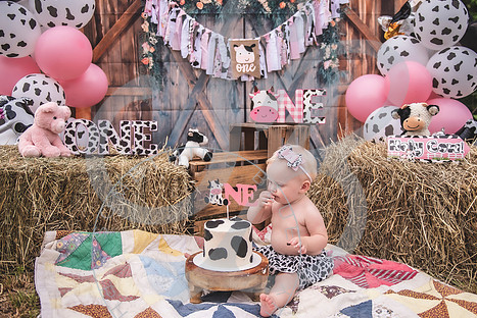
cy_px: 166
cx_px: 247
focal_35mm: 36
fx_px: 477
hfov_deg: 53.1
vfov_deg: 36.9
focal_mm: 29
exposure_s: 1/400
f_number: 2.8
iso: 100
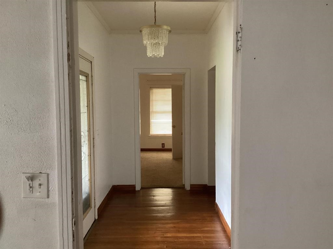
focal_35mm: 31
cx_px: 166
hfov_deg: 58.4
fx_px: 298
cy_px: 124
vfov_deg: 45.4
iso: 400
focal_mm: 3.3
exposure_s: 1/30
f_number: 2.4
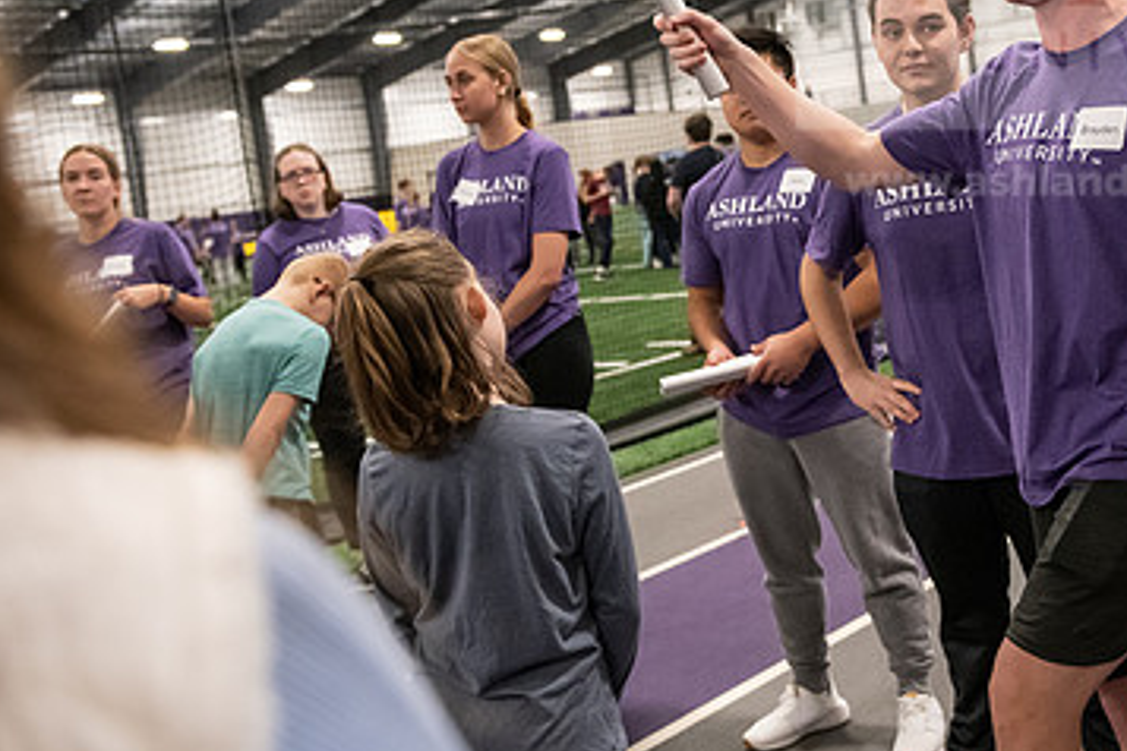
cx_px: 701
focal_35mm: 52
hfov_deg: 38.0
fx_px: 1628
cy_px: 248
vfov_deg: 25.8
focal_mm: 32
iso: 4000
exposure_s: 1/400
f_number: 3.2
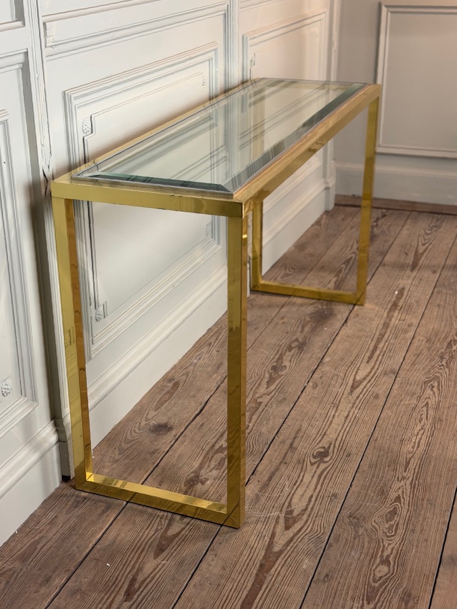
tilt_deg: -23.1
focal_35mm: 48
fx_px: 845
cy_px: 304
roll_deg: -1.9
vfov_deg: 39.7
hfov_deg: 30.3
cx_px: 228
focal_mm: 6.76
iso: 160
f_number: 1.78
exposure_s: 1/50
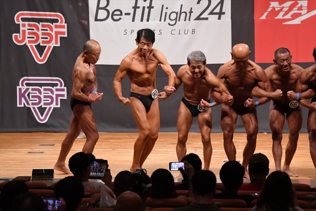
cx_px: 158
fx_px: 1904
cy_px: 106
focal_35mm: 217
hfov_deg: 9.5
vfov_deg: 6.3
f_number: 5.6
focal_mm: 145
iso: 10000
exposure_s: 1/400
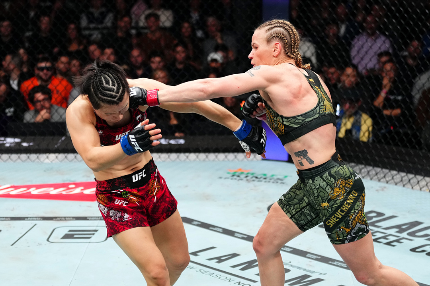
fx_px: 836
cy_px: 143
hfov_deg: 28.8
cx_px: 215
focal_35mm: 70
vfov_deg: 19.5
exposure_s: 1/1600
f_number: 2.8
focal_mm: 70
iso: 3200
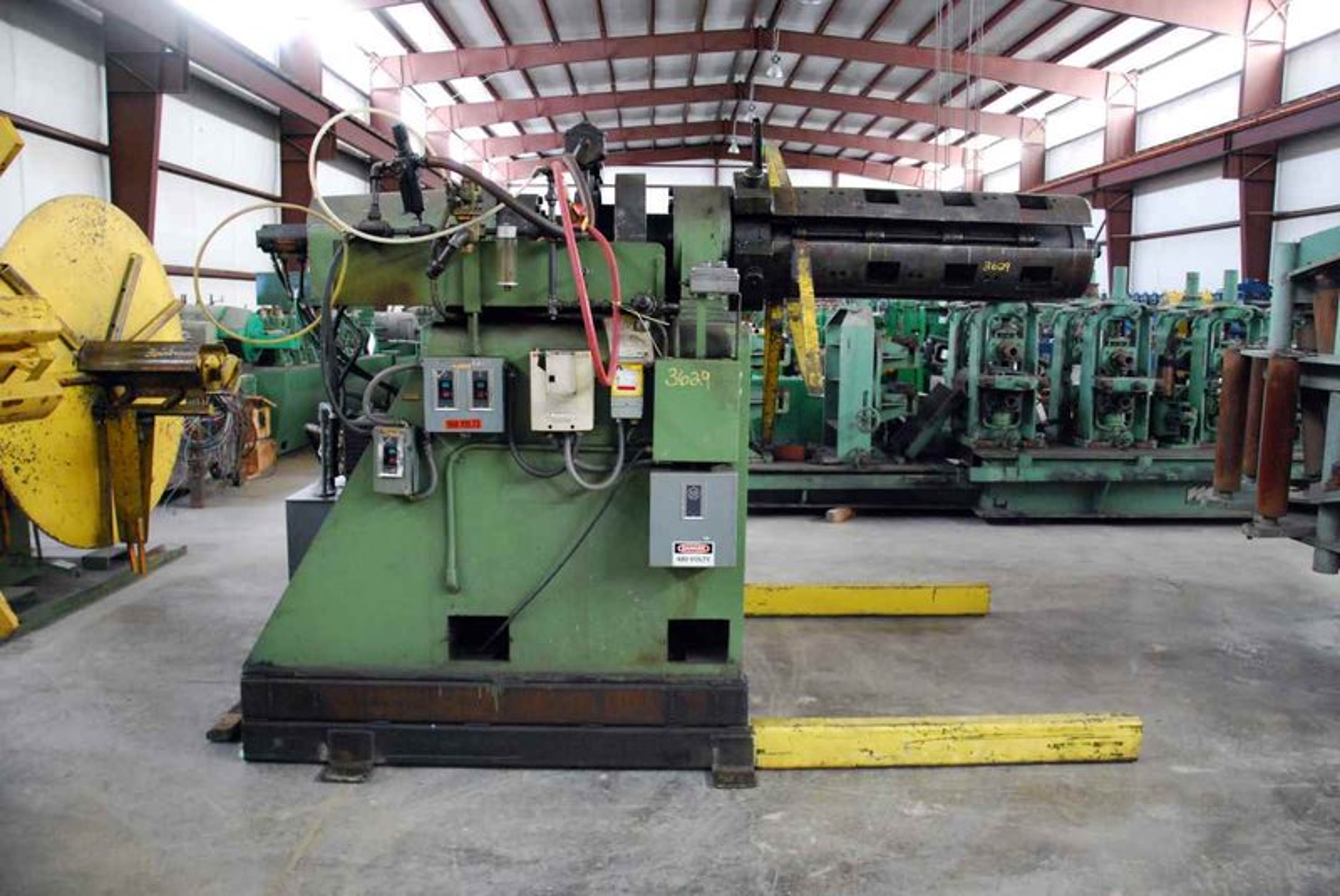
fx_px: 1006
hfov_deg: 67.3
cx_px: 670
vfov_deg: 48.0
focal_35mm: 27
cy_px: 448
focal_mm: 18
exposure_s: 1/8
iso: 1600
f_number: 3.8
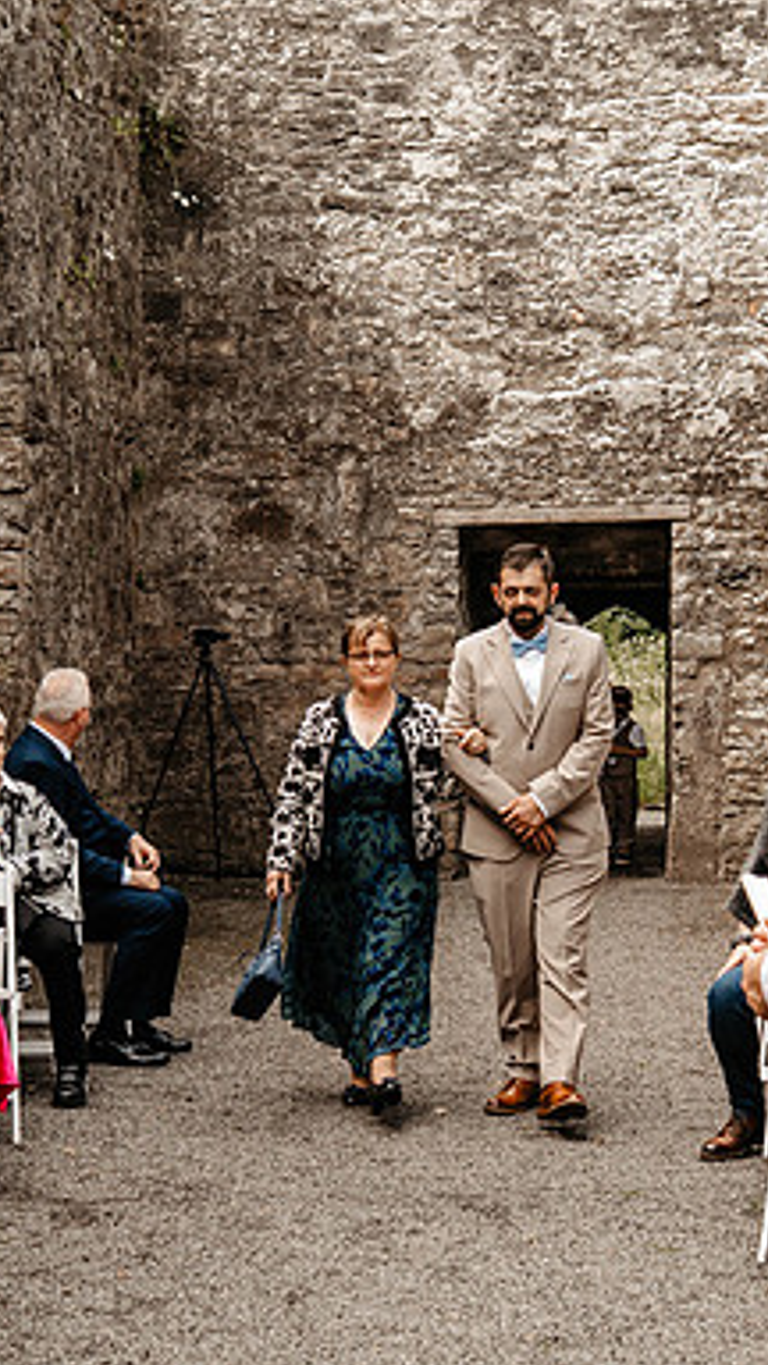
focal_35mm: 85
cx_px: 448
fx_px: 3077
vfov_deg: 25.0
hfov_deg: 14.2
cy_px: 685
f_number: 5.6
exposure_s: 1/320
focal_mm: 35
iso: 800
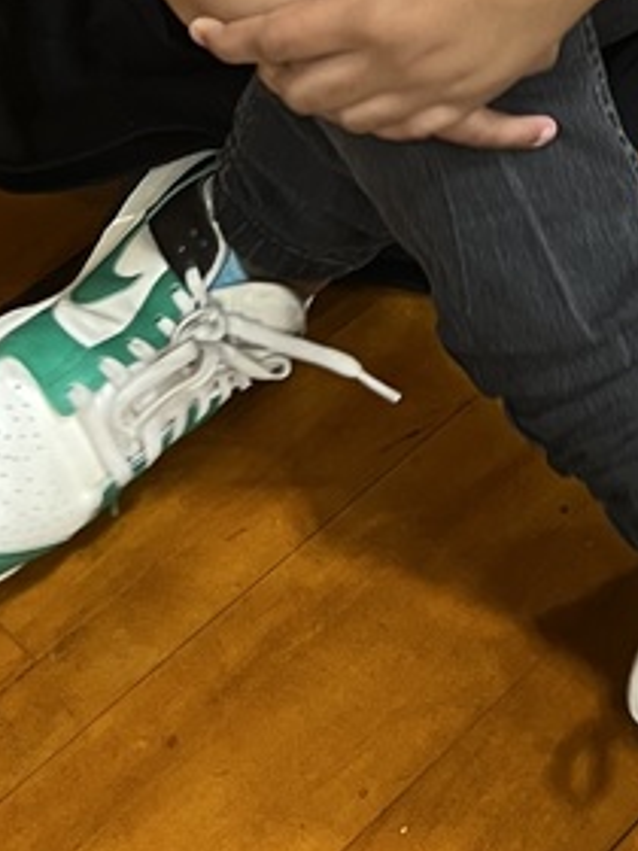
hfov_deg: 15.0
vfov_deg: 18.4
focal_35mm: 95
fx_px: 2335
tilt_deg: -31.4
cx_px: 766
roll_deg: +1.1
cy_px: -410
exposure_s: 1/60
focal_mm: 5.7
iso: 200
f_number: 1.5
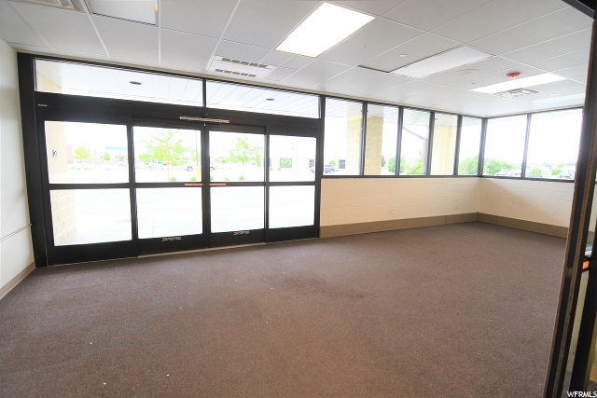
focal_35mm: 16
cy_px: 199
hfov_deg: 95.0
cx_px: 298
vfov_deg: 72.1
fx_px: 274
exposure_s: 1/40
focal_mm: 11
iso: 400
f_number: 4.5
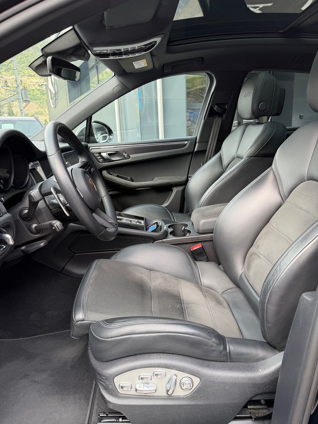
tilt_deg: -13.4
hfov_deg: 56.8
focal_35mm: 24
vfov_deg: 71.6
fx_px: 294
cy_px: 212
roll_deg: +1.9
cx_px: 159
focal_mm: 6.76
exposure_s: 1/222
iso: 80
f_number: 1.78
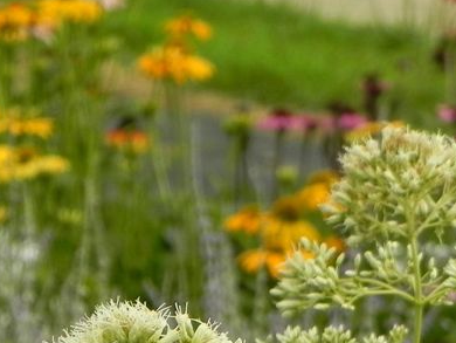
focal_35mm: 443
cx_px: 591
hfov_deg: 4.5
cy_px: 334
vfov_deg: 3.4
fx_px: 5839
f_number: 5
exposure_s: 1/320
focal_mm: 28.8
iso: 160
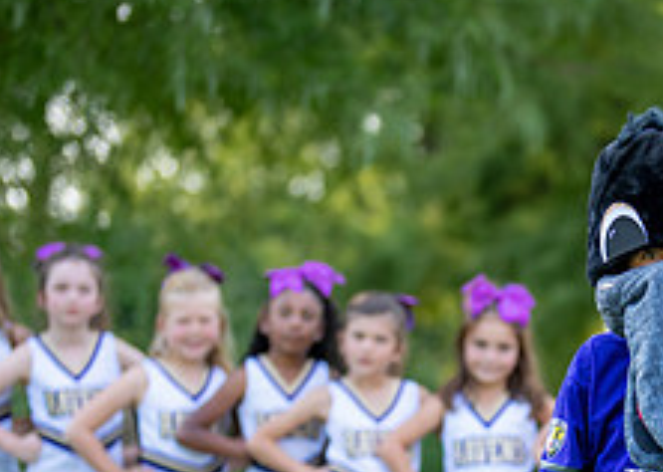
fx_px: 3160
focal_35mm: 168
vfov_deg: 8.5
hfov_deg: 11.8
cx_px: 682
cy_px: 528
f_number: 1.2
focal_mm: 50
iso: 125
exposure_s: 1/1250
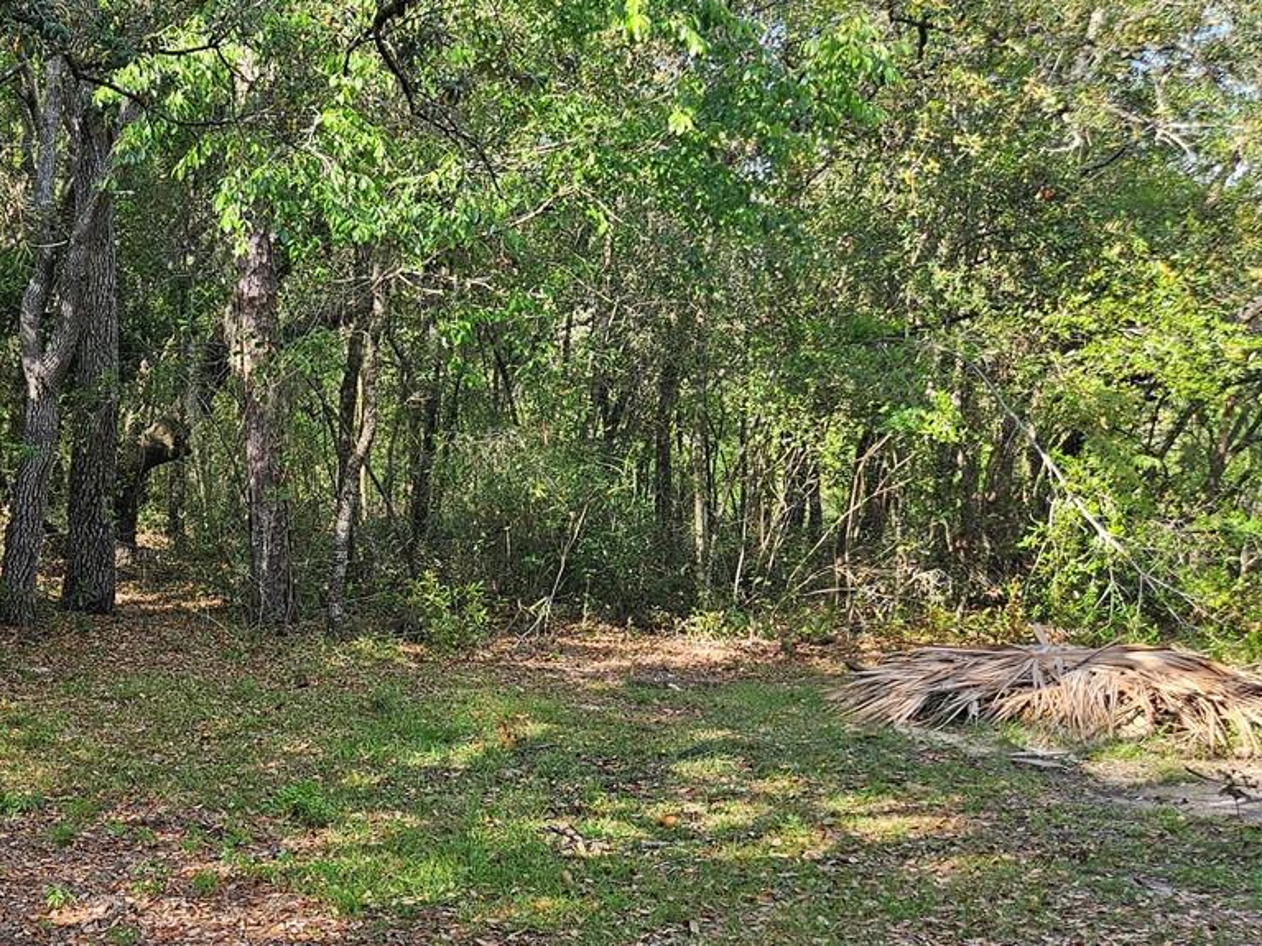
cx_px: 140
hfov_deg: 37.2
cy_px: 566
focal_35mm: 48
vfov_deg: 30.2
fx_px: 1750
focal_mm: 5.4
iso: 32
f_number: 1.8
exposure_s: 1/251
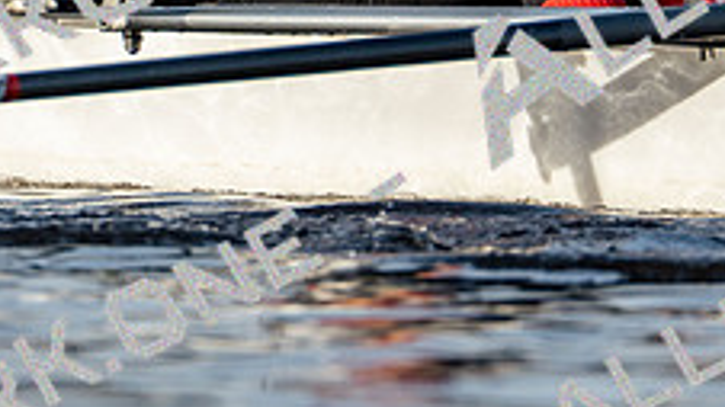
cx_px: 199
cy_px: -136
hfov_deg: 1.3
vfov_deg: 0.8
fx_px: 31020
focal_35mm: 1614
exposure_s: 1/2000
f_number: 6.3
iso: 640
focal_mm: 600
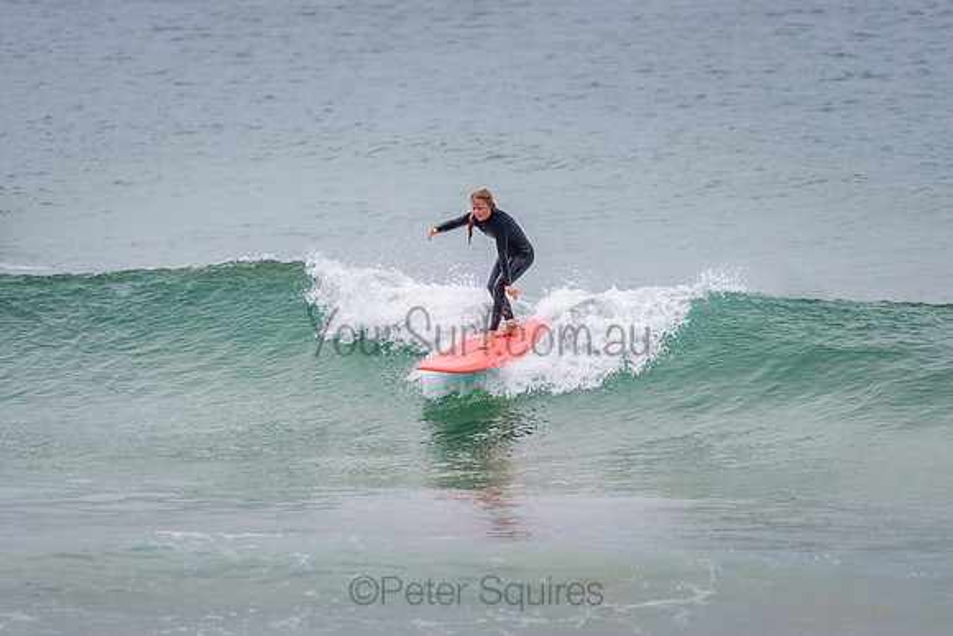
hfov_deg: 3.4
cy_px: 318
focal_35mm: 613
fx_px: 16240
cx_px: 524
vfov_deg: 2.2
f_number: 5.6
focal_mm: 500
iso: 400
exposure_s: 1/1000
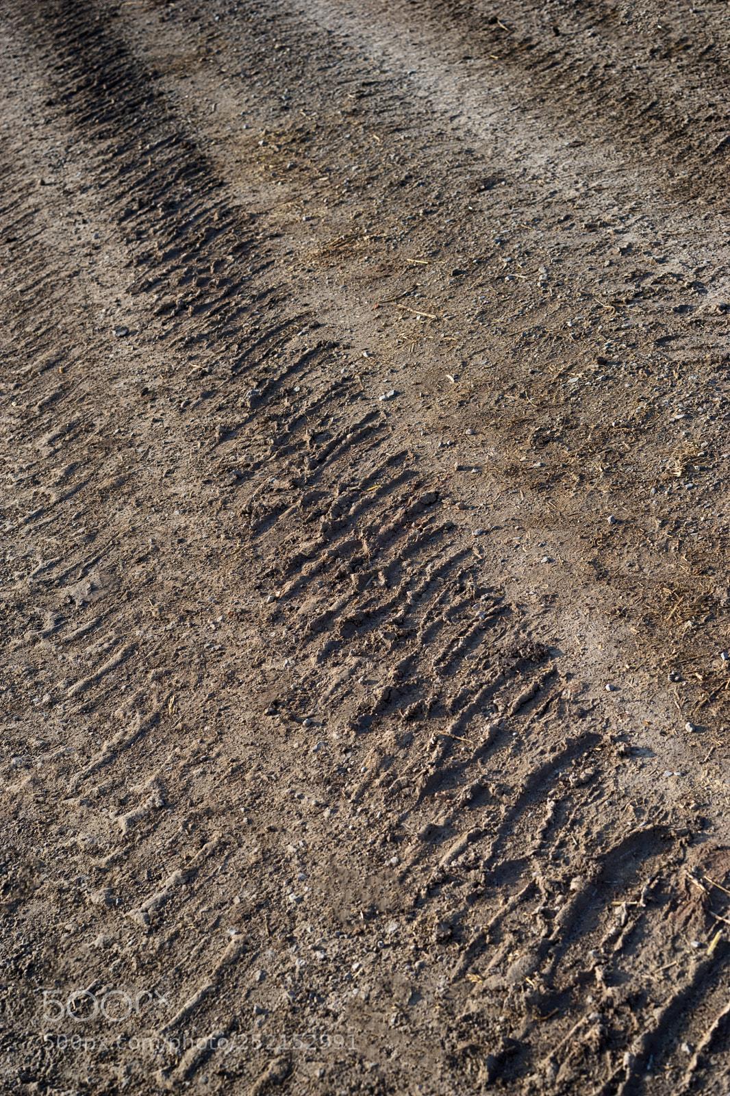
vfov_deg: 36.3
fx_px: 1674
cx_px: 365
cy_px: 548
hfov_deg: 24.6
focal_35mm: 55
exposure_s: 1/200
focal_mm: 55
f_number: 6.3
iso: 100
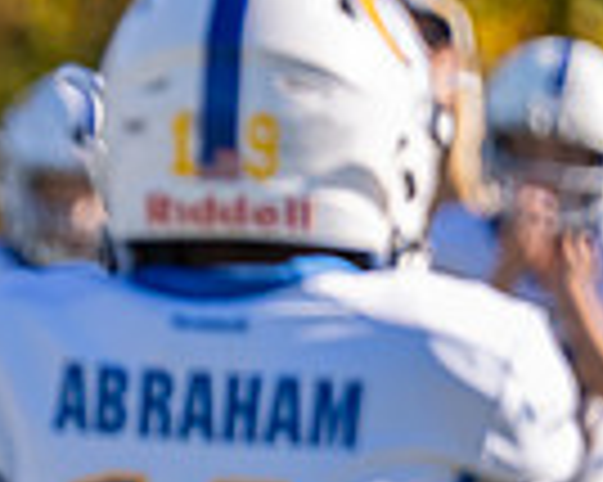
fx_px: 25341
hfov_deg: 1.4
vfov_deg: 1.1
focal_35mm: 1421
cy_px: 736
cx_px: -728
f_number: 2.8
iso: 100
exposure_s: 1/1250
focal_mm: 200
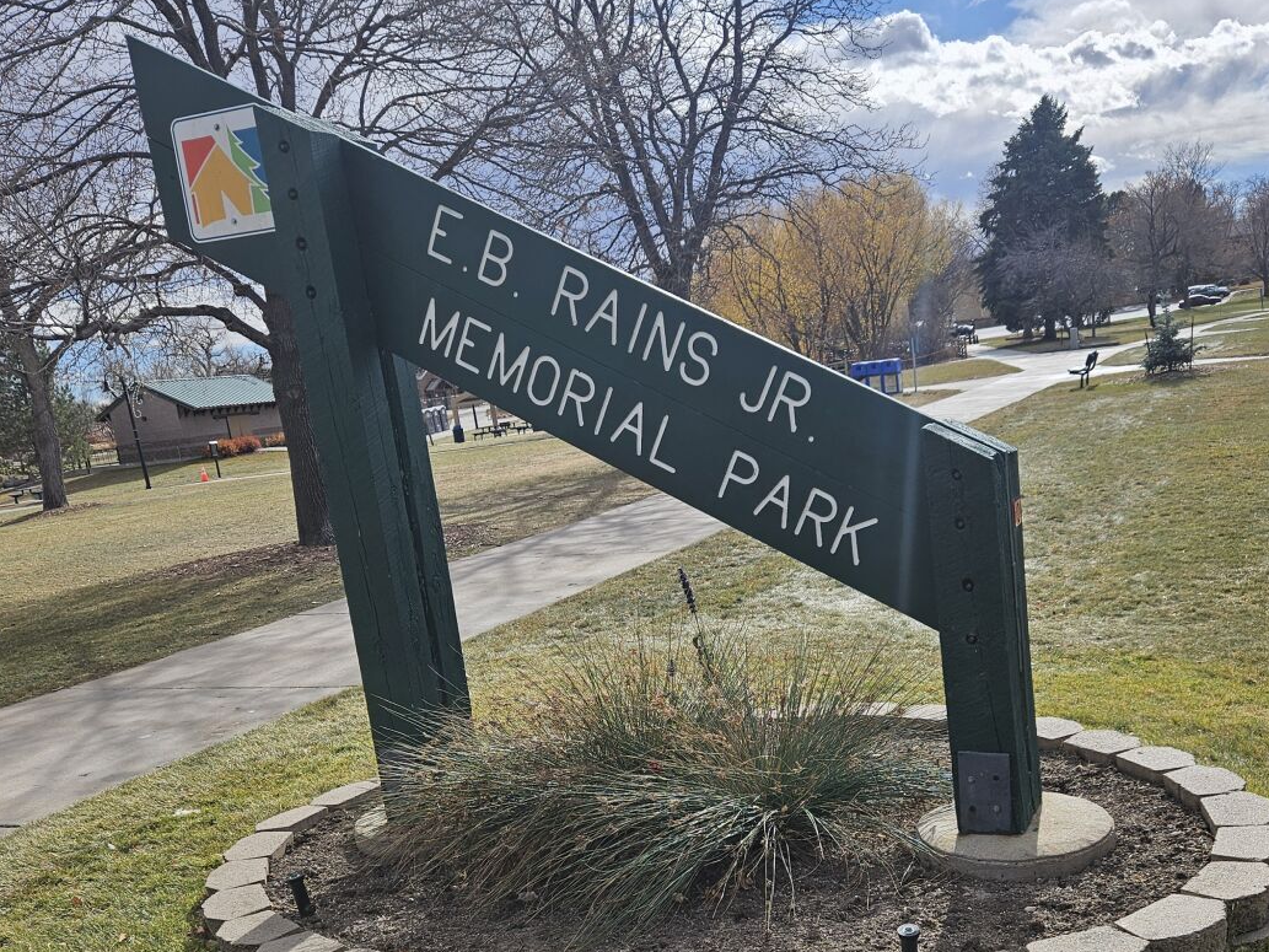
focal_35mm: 37
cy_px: 701
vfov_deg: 37.8
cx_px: 741
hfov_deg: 49.9
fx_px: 1357
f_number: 1.8
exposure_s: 1/2327
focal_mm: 5.4
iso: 25
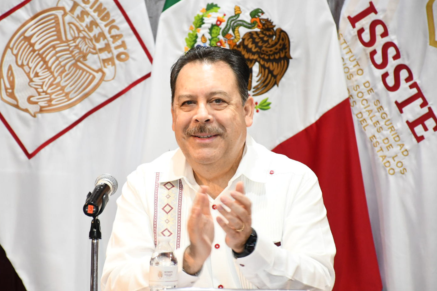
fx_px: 2573
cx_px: 199
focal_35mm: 212
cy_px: 148
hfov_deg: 9.7
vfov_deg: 6.5
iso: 3200
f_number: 5.6
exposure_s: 1/100
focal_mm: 122
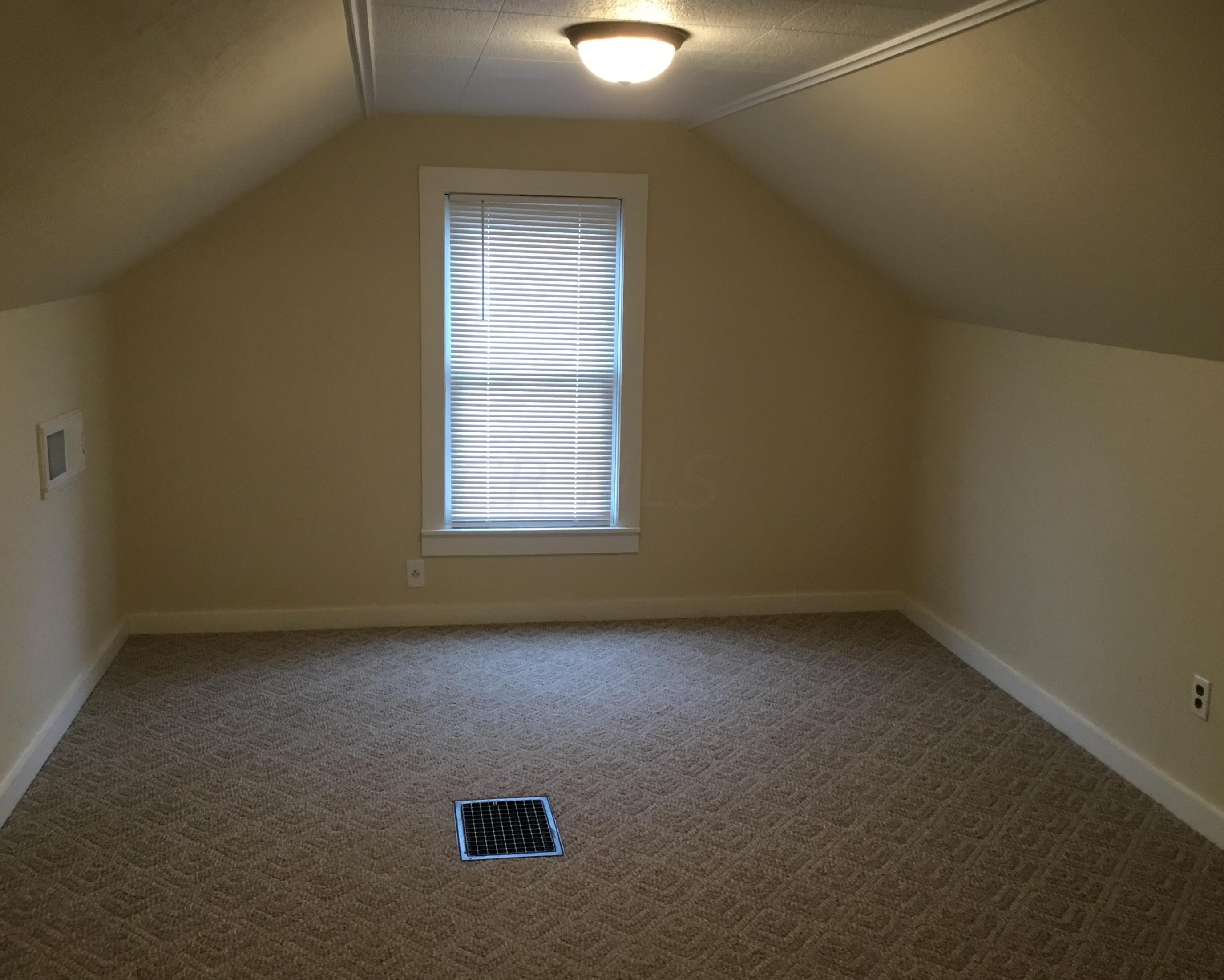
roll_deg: -0.6
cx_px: 588
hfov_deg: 54.2
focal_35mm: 33
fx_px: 1195
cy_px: 482
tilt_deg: -9.8
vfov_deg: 44.5
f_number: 2.4
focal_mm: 3.3
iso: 80
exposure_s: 1/30
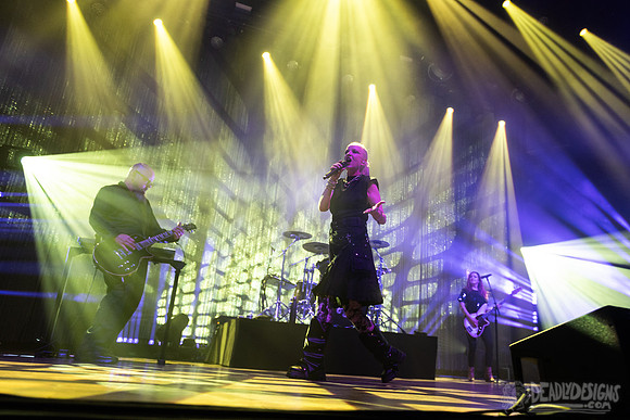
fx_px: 472
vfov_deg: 48.0
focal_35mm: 27
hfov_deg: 67.2
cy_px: 203
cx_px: 354
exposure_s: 1/250
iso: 2500
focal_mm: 24
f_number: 3.2
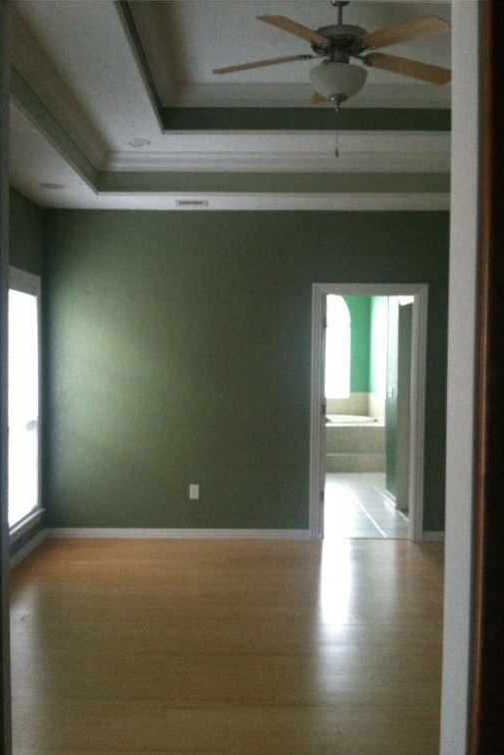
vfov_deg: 51.9
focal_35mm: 37
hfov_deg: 35.9
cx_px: 229
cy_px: 384
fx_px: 777
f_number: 2.8
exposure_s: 1/15
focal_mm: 3.85
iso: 500
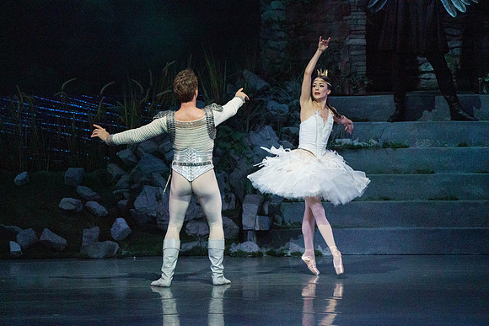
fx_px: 5434
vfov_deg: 3.4
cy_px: 163
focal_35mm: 400
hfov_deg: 5.2
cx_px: 244
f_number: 5.6
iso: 8000
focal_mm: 400
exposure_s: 1/320
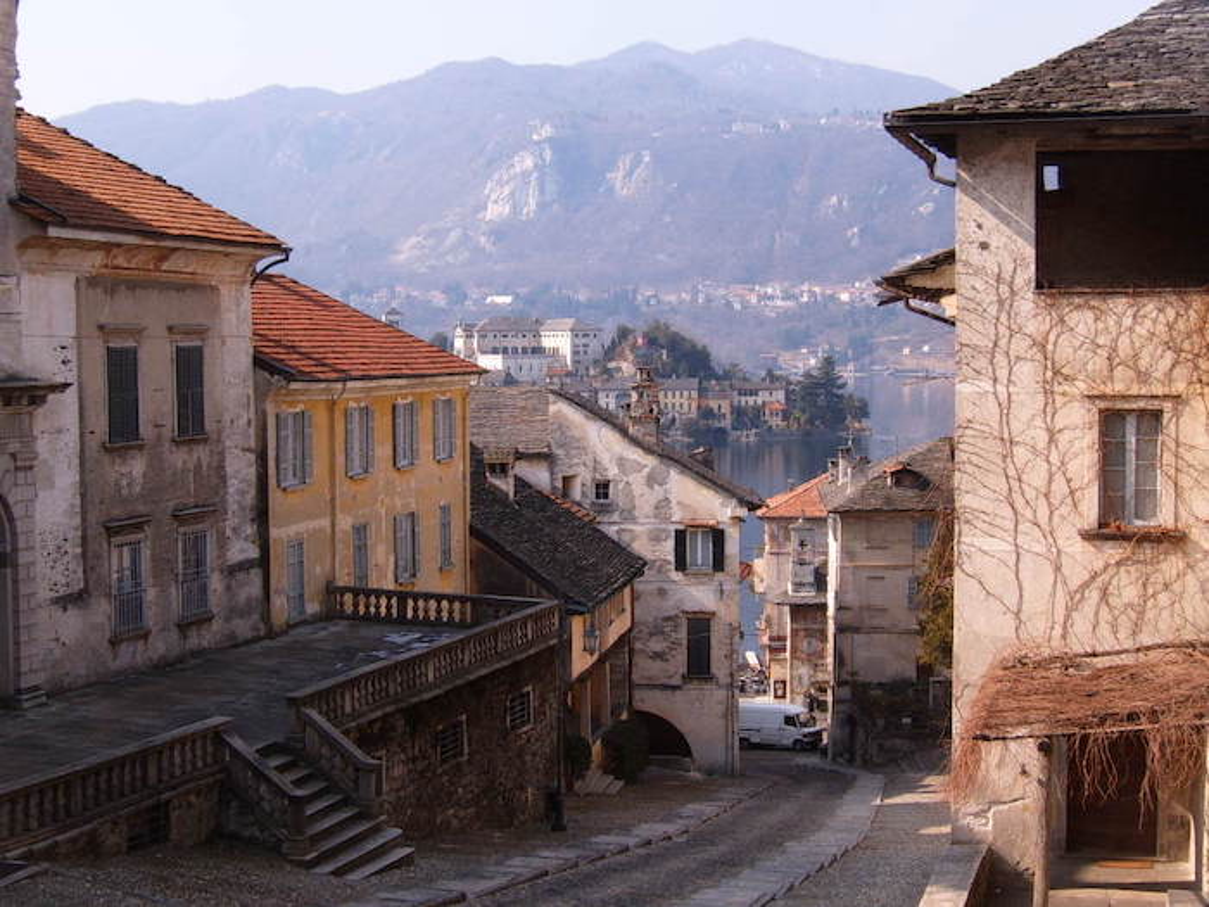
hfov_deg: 34.3
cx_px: 604
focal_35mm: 56
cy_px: 454
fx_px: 1956
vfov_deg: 26.1
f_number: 7.1
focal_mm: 9.4
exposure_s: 1/125
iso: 63
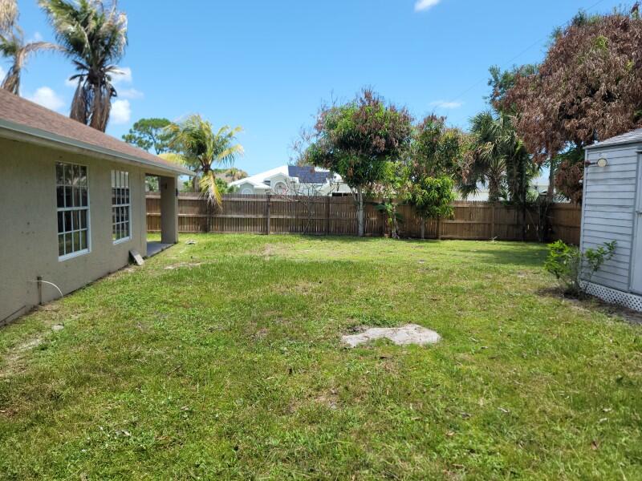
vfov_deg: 54.9
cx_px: 321
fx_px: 464
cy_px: 240
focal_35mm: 25
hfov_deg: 69.4
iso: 20
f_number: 1.8
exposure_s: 1/556
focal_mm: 7
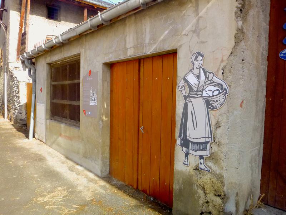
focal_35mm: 25
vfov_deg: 54.9
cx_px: 143
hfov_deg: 69.4
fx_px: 207
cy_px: 108
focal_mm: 4.5
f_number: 3.9
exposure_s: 1/320
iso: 200
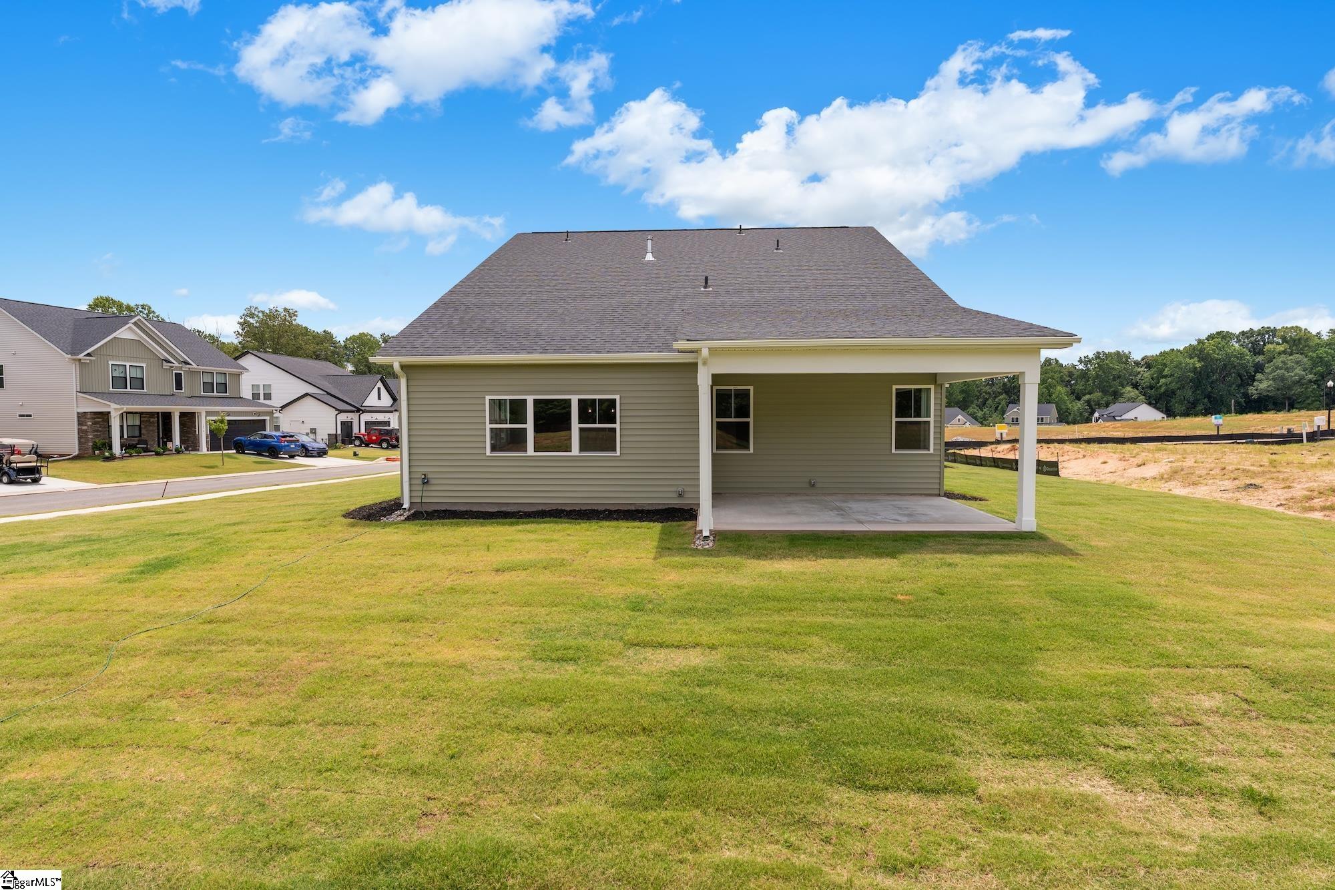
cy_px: 445
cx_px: 668
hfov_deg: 91.0
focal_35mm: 18
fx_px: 656
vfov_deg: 68.3
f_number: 5.6
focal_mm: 17.7
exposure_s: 1/1600
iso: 400
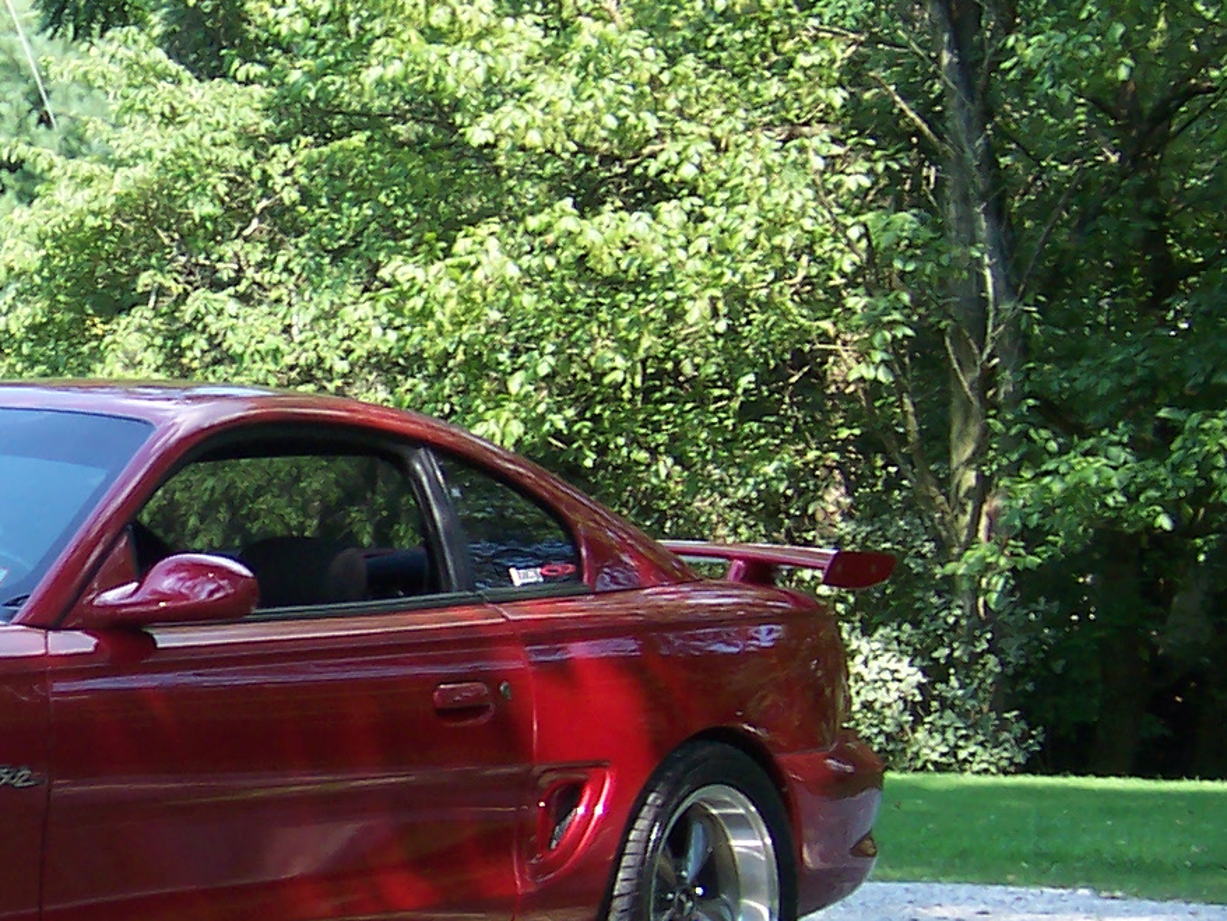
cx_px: -144
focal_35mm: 155
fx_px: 5496
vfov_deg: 9.6
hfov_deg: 12.5
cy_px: 674
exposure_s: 1/180
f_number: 4
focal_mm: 10.4
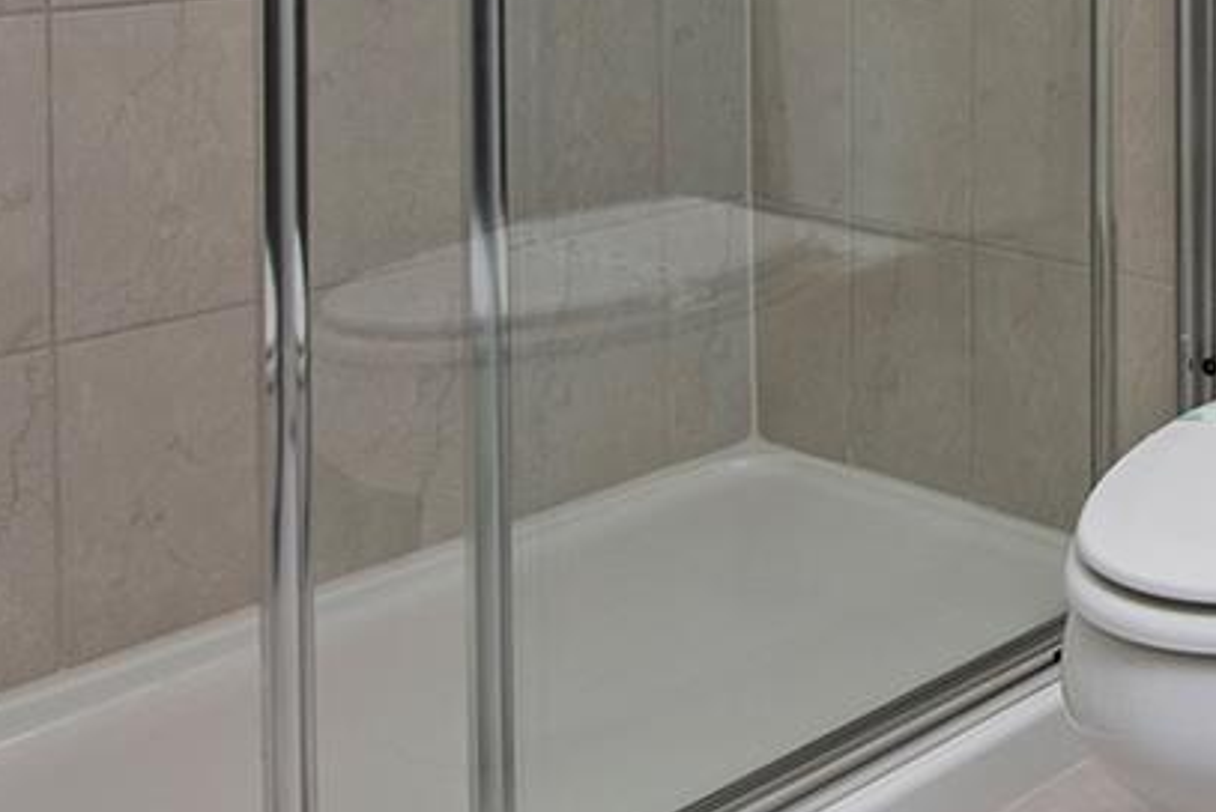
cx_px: 1512
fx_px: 1859
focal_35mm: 55
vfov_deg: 22.3
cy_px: -222
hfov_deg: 30.1
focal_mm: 14
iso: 500
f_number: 10
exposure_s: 1/15
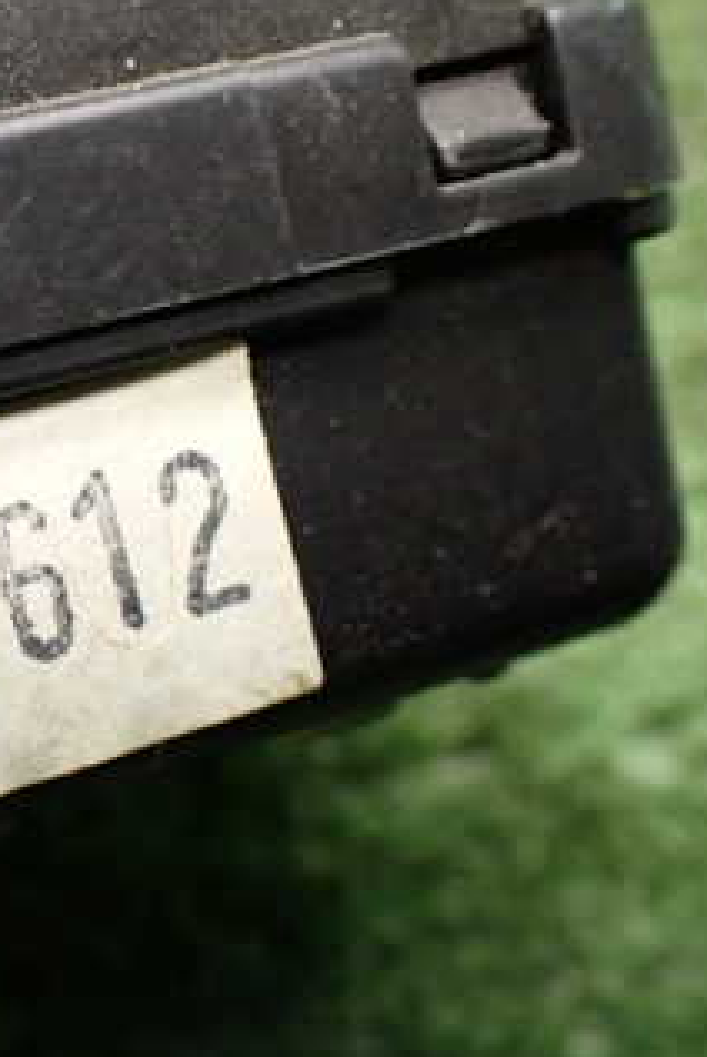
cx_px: -3
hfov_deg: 22.2
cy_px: 493
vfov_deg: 33.9
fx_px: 1734
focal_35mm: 59
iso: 800
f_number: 2.3
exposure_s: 1/80
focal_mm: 5.4
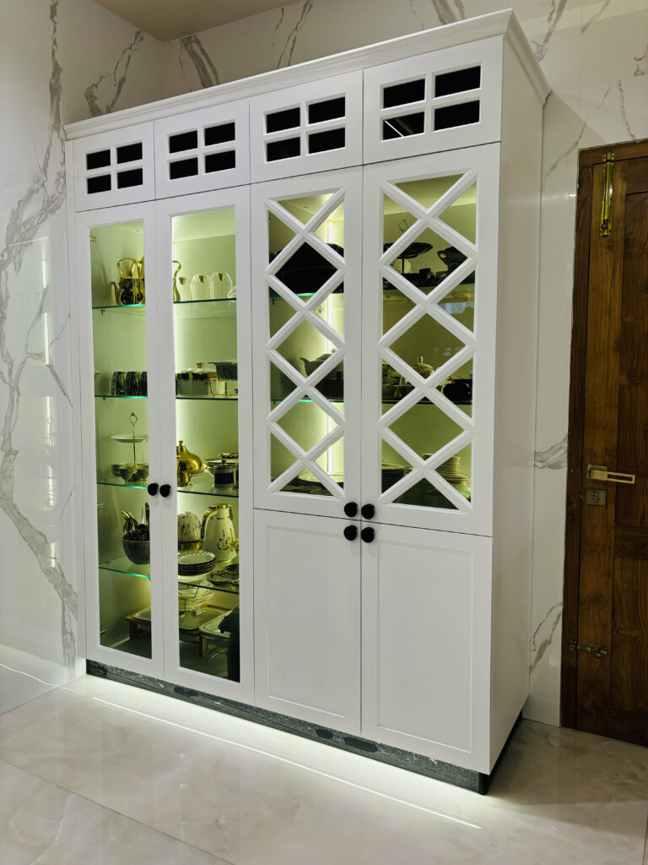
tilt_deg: -4.6
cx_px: 324
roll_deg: -1.7
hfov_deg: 53.1
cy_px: 432
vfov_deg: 67.3
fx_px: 649
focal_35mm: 26
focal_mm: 5.96
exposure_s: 1/100
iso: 80
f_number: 1.6
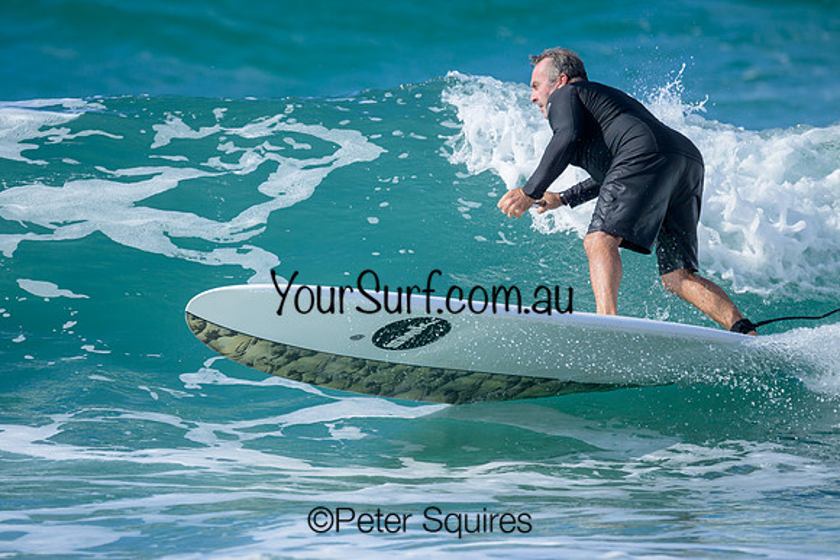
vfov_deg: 1.5
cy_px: 283
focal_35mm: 906
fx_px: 21140
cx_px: 396
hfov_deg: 2.3
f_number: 6.3
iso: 280
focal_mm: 800
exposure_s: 1/2000
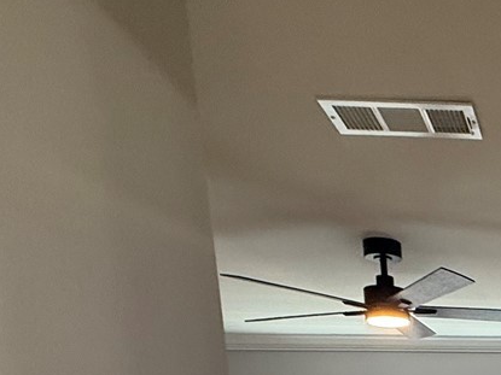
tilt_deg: -11.2
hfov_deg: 28.3
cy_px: 633
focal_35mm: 54
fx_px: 781
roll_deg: +1.9
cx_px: 674
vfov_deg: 20.8
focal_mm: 2.22
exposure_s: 1/60
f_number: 2.2
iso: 200
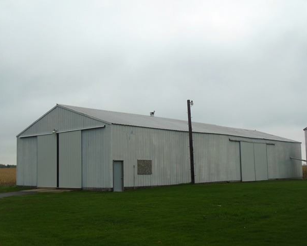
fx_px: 409
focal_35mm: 45
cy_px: 123
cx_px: 146
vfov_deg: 33.5
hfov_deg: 41.1
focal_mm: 7.7
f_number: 3.8
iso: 125
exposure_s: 1/800
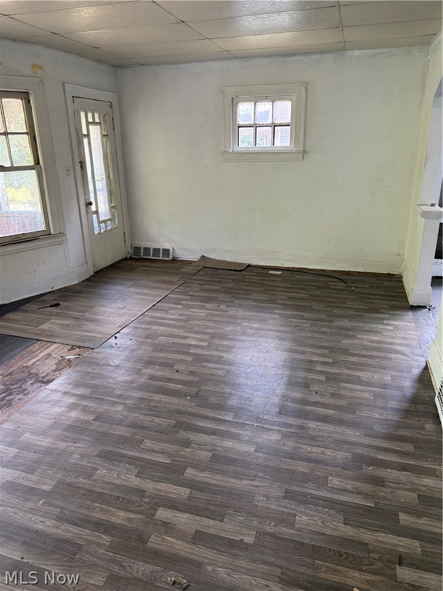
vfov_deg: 71.6
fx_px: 410
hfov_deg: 56.8
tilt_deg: -17.2
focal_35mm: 24
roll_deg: +1.5
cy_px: 296
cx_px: 222
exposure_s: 1/79
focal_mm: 6.76
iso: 200
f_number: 1.78
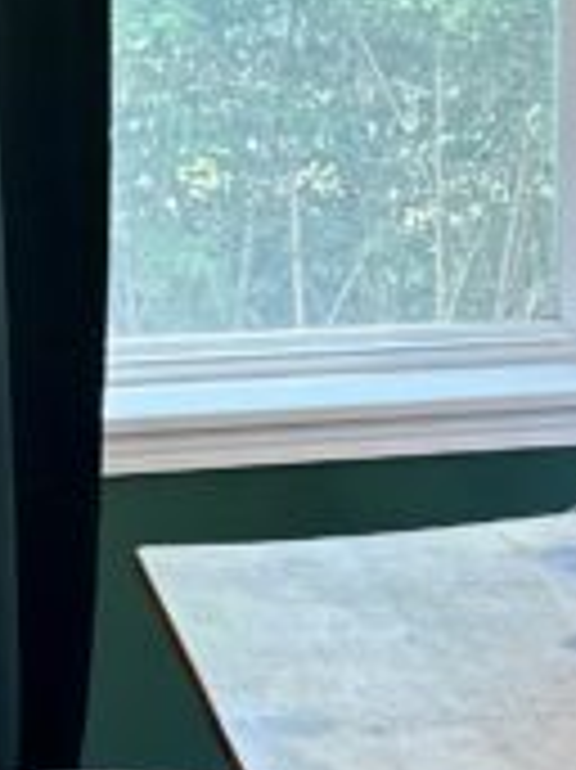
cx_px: 720
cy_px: 324
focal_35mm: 144
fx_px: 3199
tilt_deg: -13.1
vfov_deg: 13.7
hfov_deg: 10.1
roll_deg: -2.2
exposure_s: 1/120
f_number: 1.78
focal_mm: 6.86
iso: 100
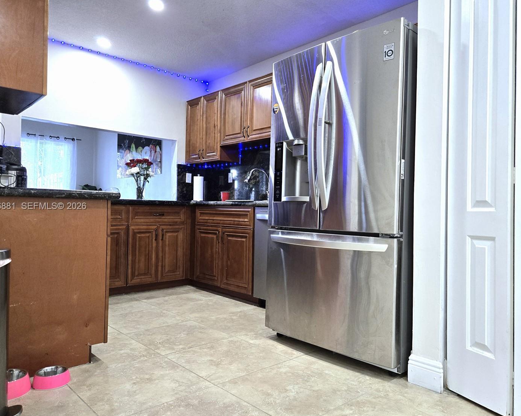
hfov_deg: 66.0
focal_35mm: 26
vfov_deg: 54.9
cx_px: 271
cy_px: 207
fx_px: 401
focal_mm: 5.4
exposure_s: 1/120
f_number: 1.8
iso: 200
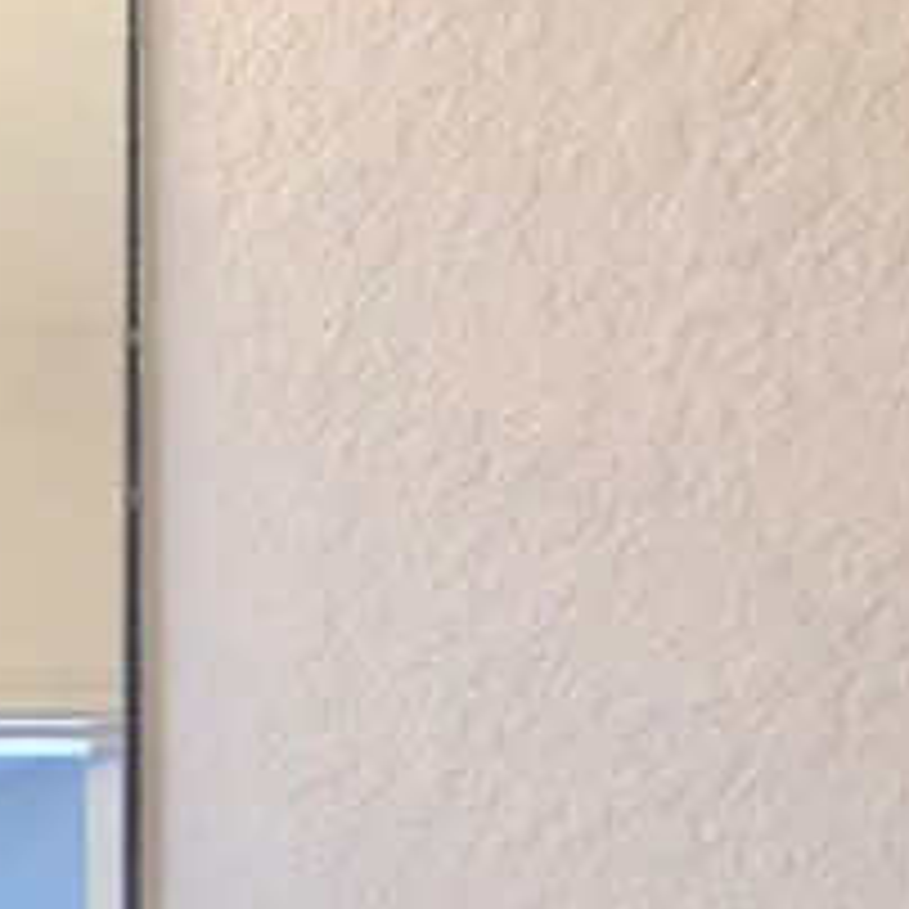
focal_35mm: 82
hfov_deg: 10.0
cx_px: -2160
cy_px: 1508
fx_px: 2436
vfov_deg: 17.9
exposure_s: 1/120
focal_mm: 2.2
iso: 125
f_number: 1.9
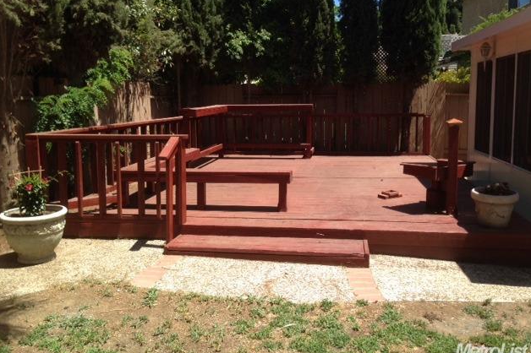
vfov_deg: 37.8
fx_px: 516
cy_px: 157
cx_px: 269
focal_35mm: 35
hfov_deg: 54.5
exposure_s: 1/903
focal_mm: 4.12
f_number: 2.4
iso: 50
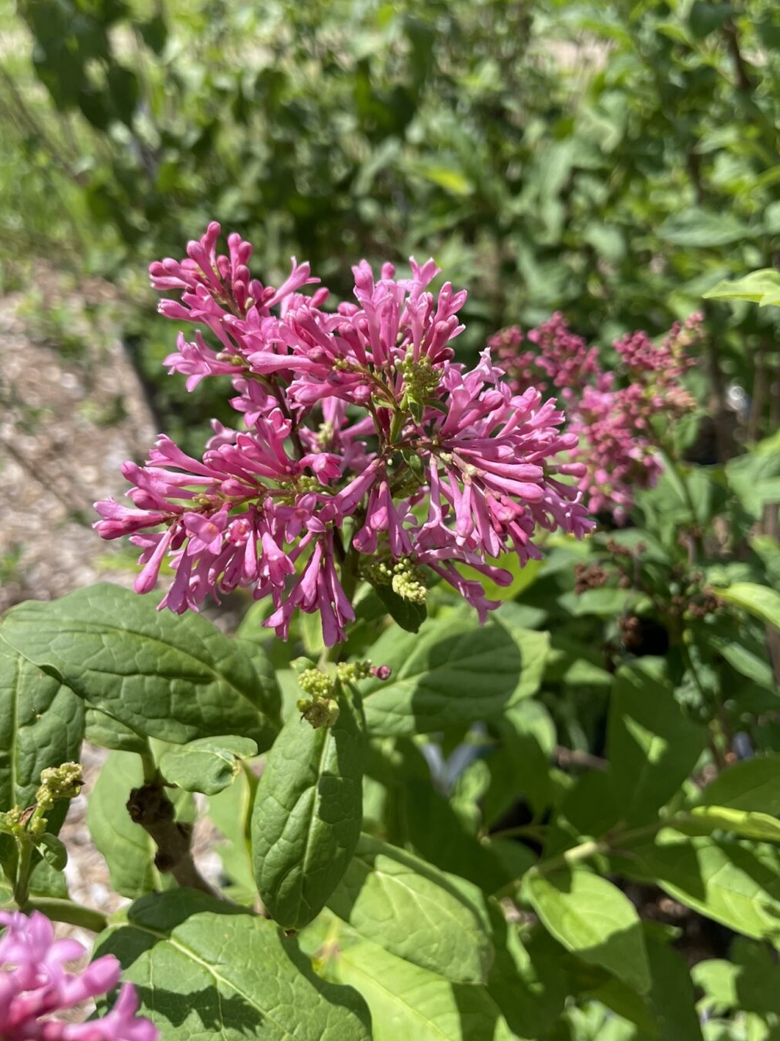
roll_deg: -4.9
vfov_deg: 58.0
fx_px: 932
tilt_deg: -31.5
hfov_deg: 45.4
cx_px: 426
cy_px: 431
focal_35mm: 31
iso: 32
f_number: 1.6
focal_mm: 4.2
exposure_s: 1/1825
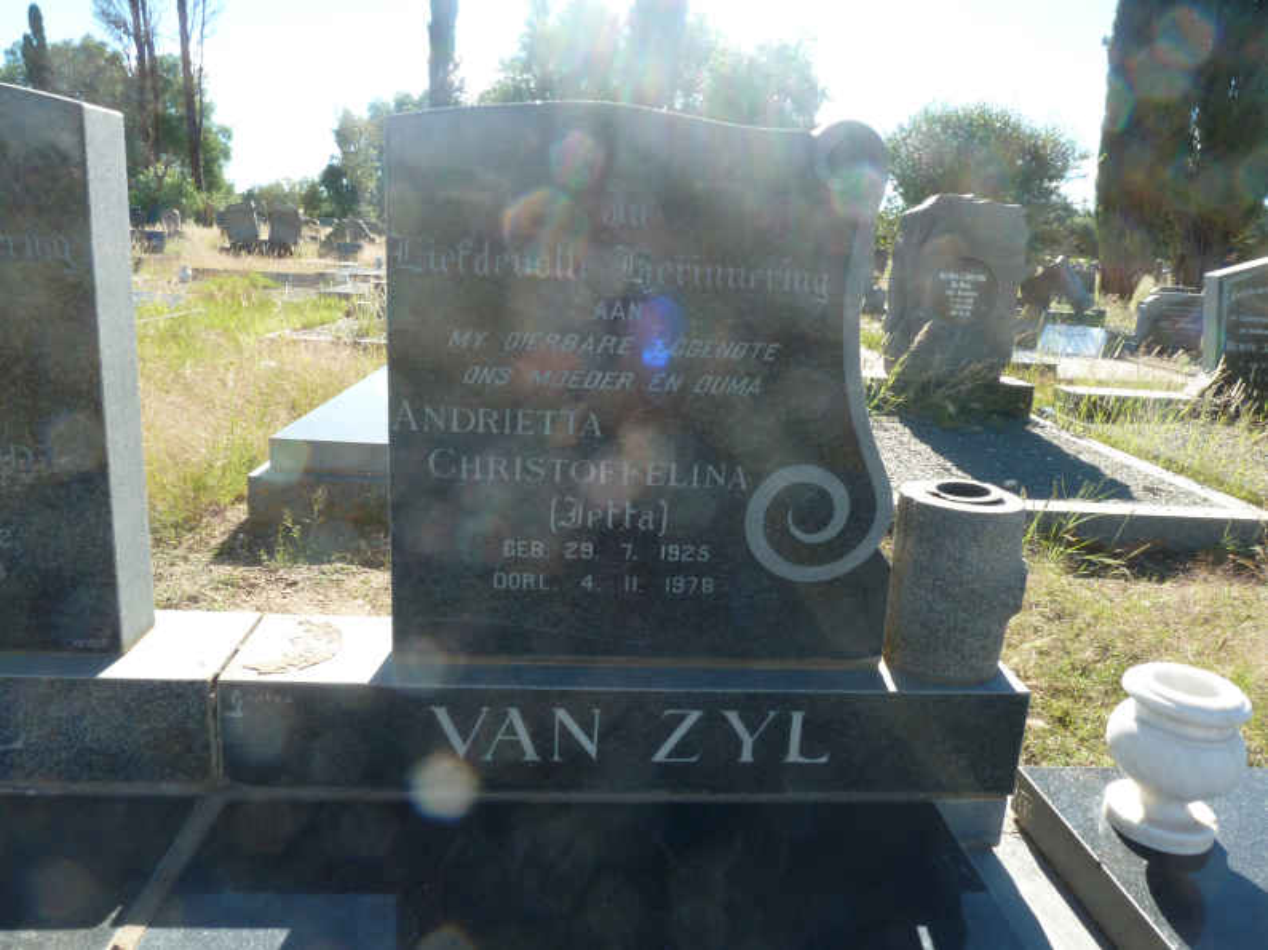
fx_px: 915
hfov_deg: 69.4
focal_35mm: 25
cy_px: 475
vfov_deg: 54.9
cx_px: 634
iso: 80
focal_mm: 4.1
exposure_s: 1/80
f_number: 6.3
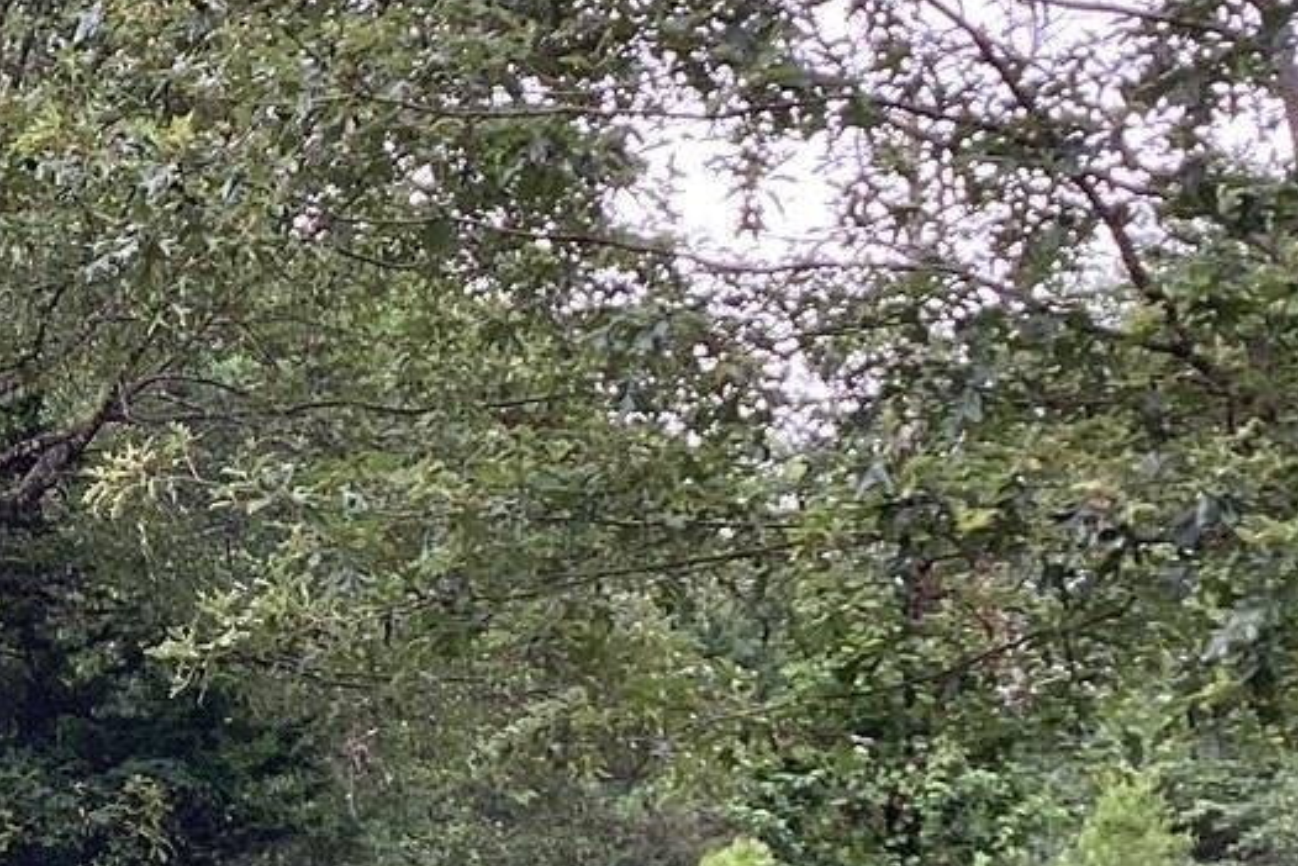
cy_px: 649
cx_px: -262
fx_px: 3606
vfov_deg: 13.6
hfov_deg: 19.2
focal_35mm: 100
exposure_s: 1/123
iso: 25
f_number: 2.4
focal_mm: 3.3
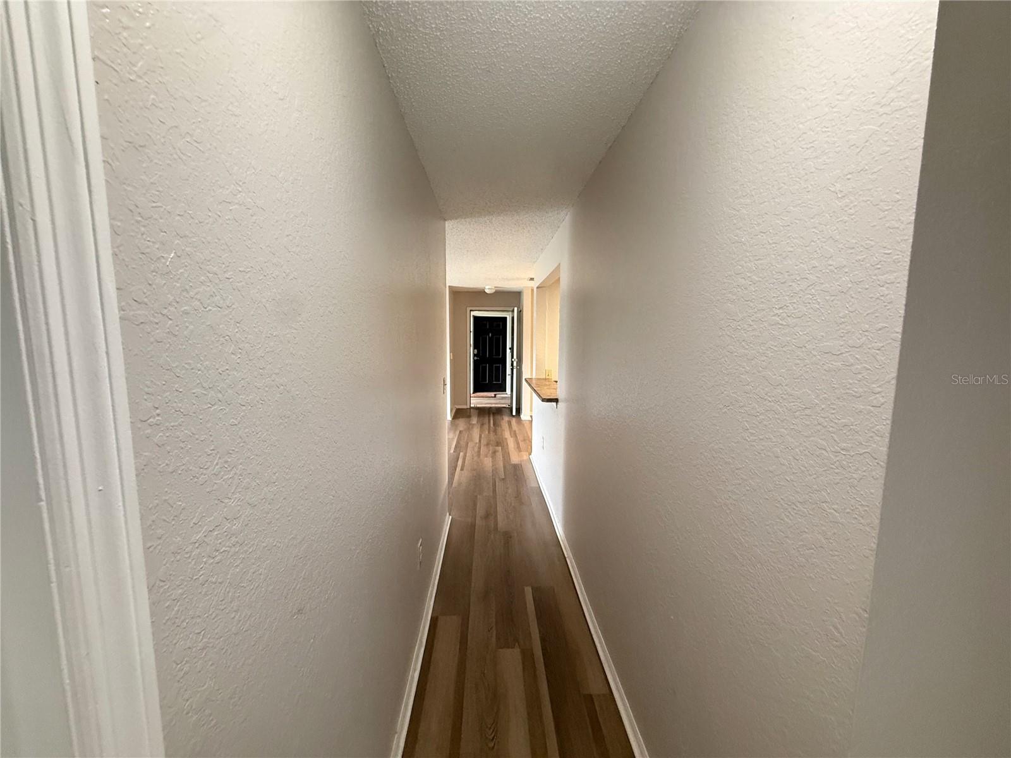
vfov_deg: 85.7
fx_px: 409
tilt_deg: -5.2
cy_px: 379
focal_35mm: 14
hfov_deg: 102.1
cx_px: 506
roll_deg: -0.9
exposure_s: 1/60
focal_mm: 2.22
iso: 500
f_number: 2.2
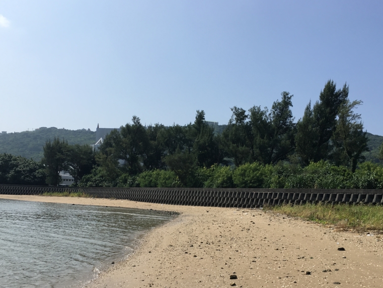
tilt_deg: +3.4
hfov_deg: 47.9
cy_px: 184
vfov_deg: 36.6
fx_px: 432
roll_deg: -3.5
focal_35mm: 39
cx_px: 192
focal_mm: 4.15
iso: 25
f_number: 2.2
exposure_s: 1/1789
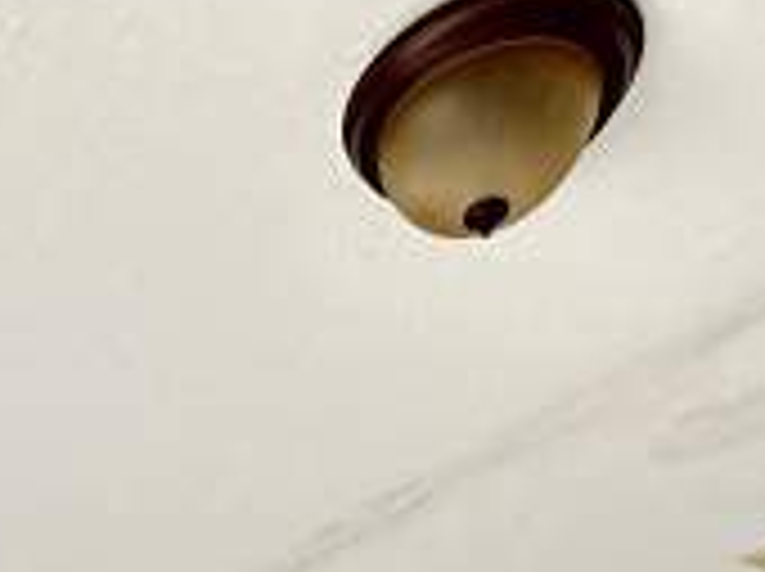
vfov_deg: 15.3
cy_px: 1288
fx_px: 1457
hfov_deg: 26.3
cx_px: -144
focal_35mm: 66
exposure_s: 1/88
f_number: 2.2
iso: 320
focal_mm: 2.22
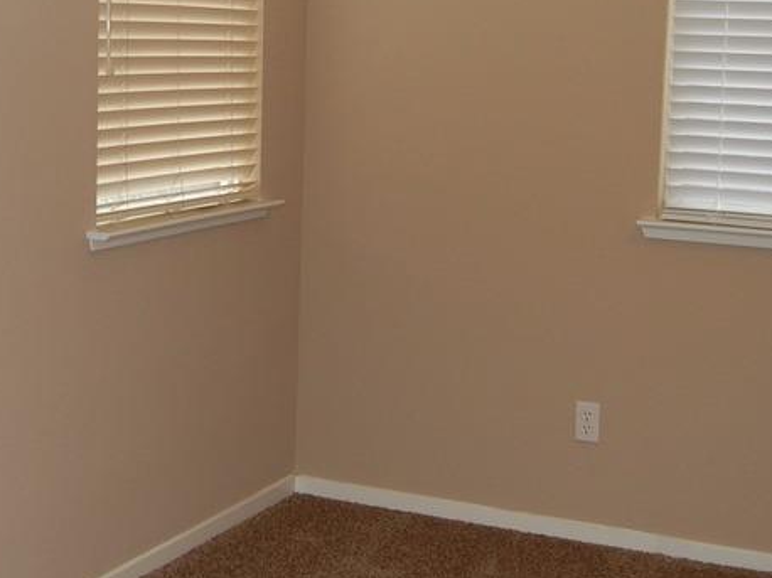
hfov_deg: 28.0
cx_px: 150
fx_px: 1516
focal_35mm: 68
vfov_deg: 21.5
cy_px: 192
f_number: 3.5
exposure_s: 1/60
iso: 200
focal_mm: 18
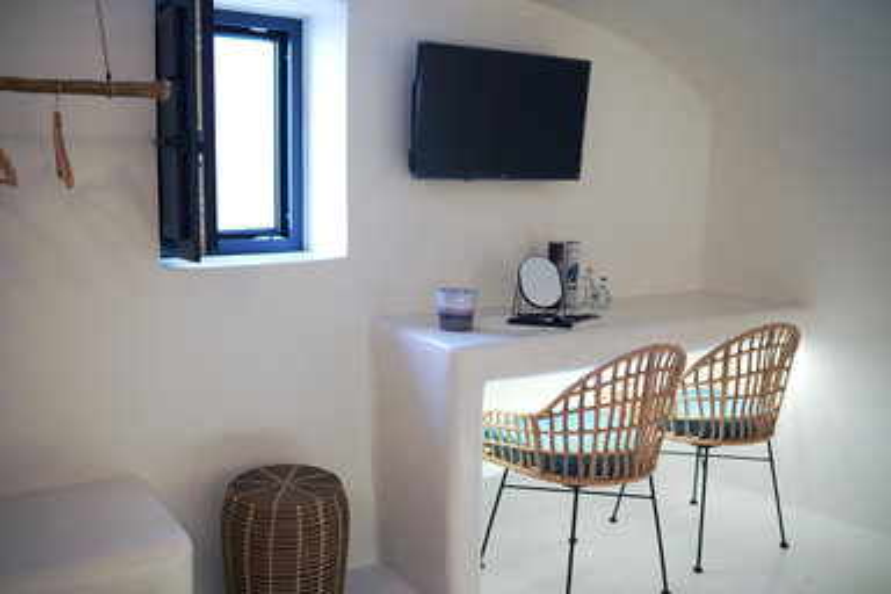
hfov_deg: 54.4
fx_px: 866
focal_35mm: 35
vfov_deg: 37.9
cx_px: 446
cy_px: 297
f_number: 1.8
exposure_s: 1/160
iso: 1250
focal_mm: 35
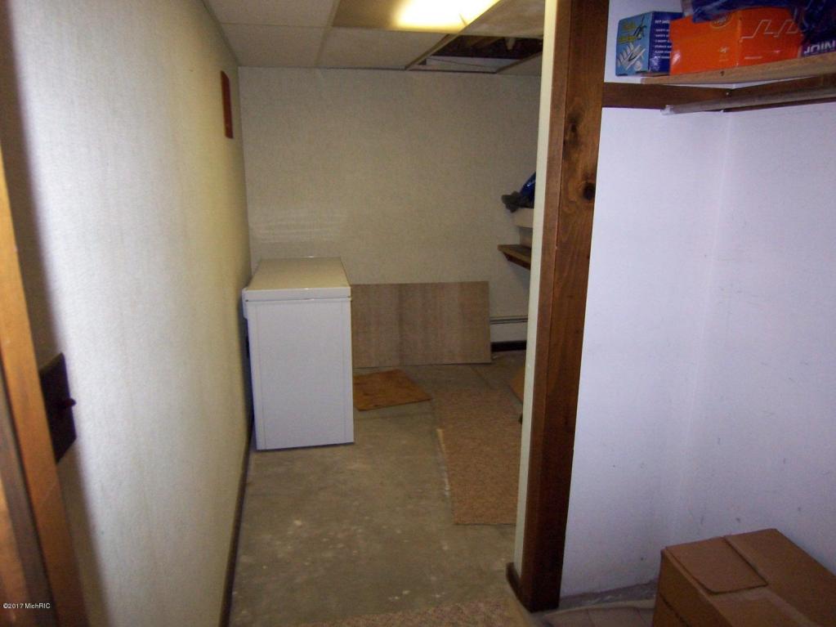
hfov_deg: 73.9
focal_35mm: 23
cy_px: 314
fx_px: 555
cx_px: 418
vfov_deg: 58.9
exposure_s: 1/30
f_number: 2.8
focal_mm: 3.8
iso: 200
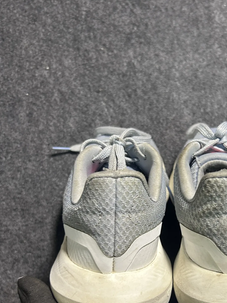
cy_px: 219
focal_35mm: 46
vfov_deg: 40.3
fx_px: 402
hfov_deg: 30.9
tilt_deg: -58.4
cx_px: 175
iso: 160
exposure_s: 1/50
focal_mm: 5.7
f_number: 1.5
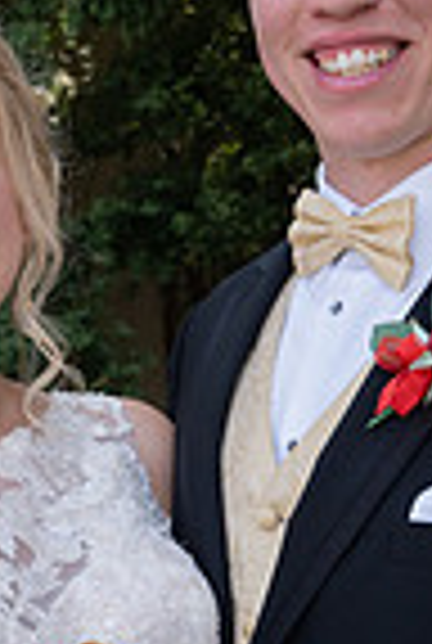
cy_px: 558
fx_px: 1630
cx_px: 166
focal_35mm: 91
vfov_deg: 21.9
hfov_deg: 15.1
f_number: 9
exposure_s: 1/125
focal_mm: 29
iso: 500
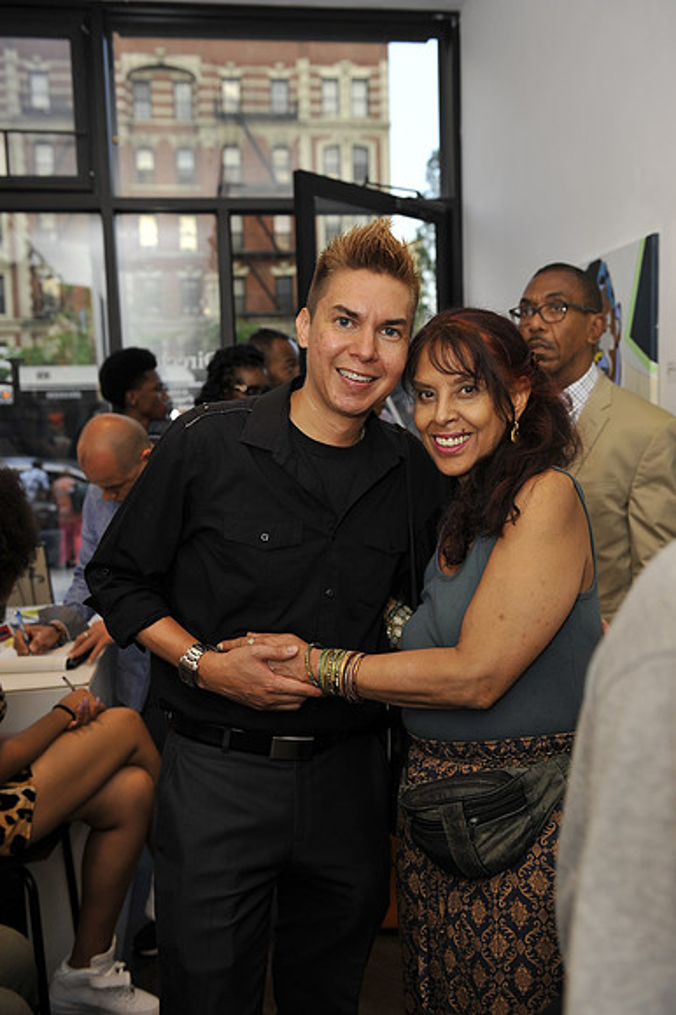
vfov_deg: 55.8
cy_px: 508
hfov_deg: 38.8
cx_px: 338
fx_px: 959
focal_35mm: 34
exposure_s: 1/200
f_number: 4
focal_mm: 34
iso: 200
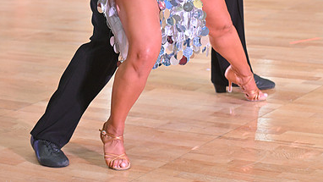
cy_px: -62
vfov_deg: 8.4
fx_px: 1225
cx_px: 161
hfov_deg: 15.0
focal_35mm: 143
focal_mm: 90
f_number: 4.5
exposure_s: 1/400
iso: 4000
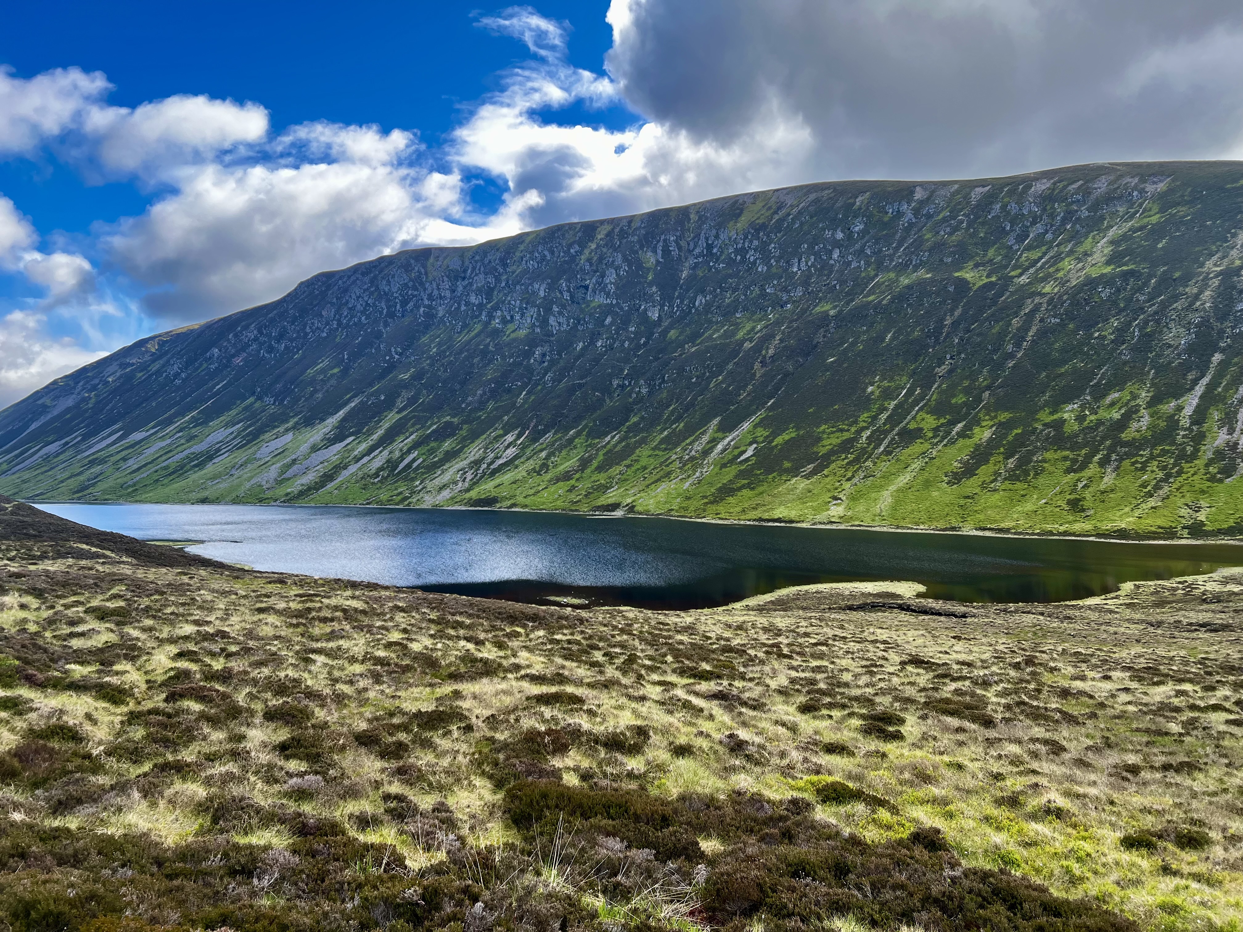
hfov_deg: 67.3
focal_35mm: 26
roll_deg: +0.2
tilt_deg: +0.6
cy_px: 466
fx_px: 934
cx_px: 622
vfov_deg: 53.1
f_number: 1.5
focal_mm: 5.7
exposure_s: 1/1089
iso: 50
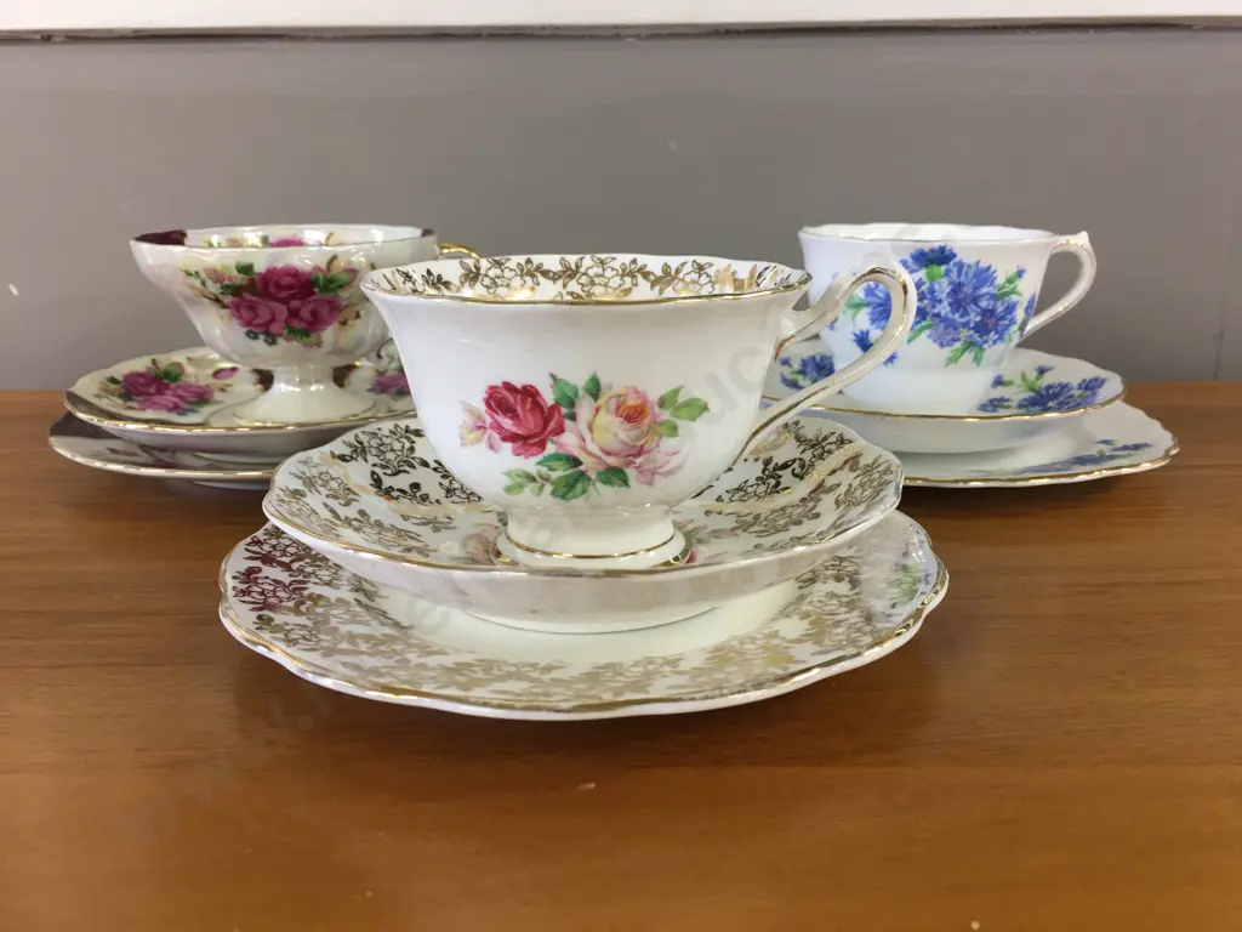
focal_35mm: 29
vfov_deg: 48.2
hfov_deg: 61.7
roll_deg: +0.0
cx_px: 621
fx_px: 1041
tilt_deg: -14.7
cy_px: 466
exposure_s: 1/17
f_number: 2.2
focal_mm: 4.15
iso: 40
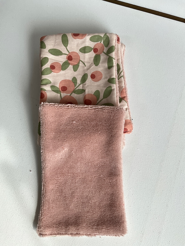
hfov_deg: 48.2
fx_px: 207
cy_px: 123
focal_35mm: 29
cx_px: 92
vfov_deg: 61.7
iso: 16
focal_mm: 3
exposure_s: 1/144
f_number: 1.8
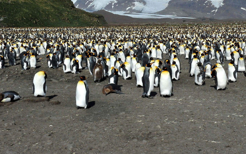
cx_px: 164
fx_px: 422
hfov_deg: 32.2
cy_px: 41
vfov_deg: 20.5
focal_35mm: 63
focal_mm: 44
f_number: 22
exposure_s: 1/1600
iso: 2000
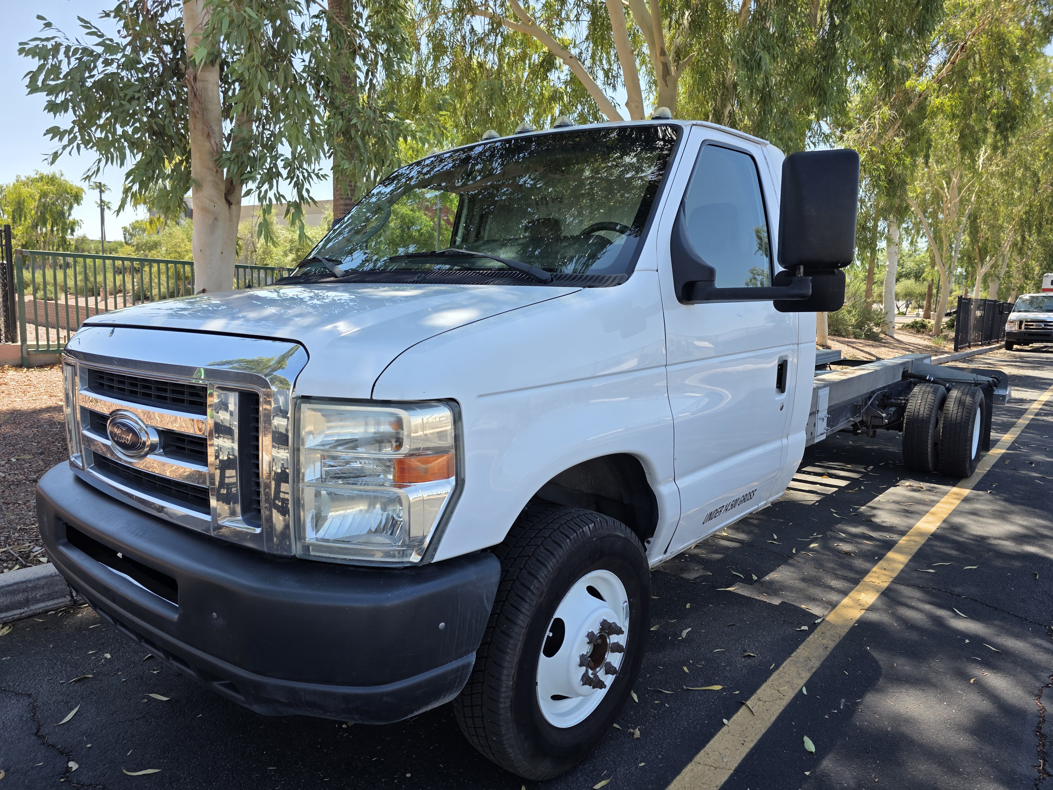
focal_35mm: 23
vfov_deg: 58.9
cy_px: 395
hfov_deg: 73.9
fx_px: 700
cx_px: 526
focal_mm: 6.3
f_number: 1.7
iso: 80
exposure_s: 1/1839
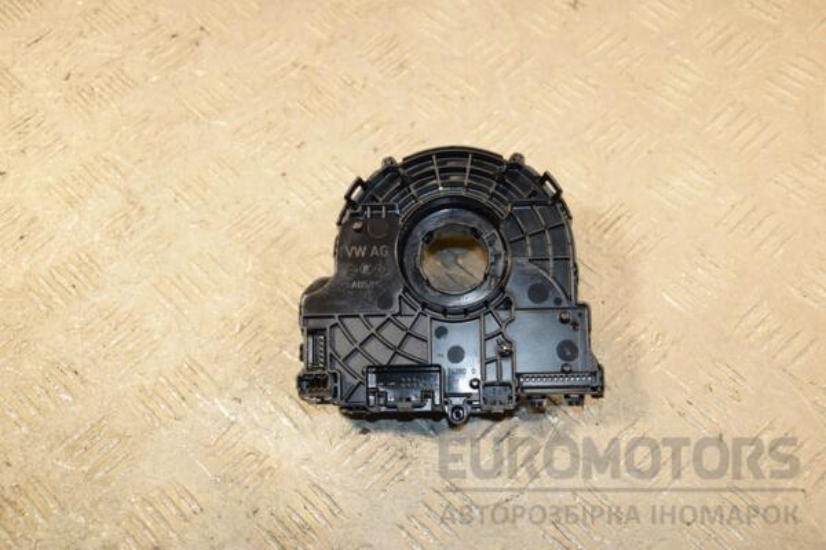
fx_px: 1204
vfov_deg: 25.8
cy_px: 275
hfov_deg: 37.9
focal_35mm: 52
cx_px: 413
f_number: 5
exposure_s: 1/200
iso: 800
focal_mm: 35
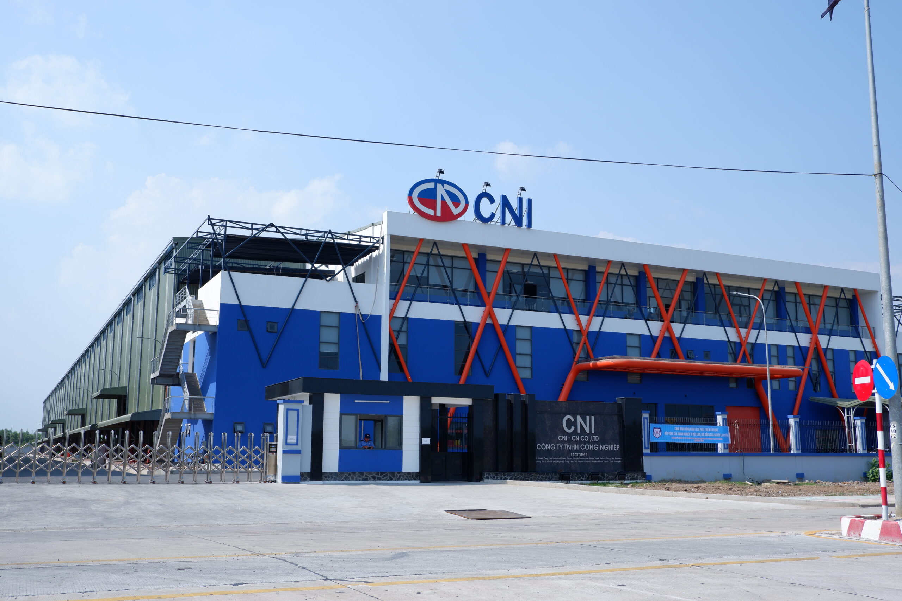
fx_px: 902
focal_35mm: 36
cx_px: 451
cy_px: 300
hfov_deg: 53.1
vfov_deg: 36.9
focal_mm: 24.2
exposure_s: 1/500
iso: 200
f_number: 8
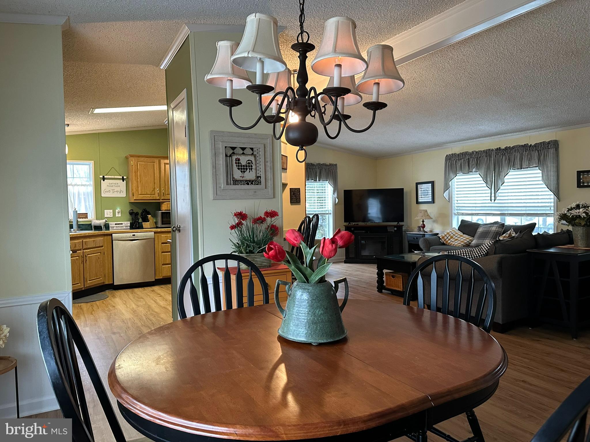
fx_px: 409
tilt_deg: -2.5
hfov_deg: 71.6
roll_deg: +1.0
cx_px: 295
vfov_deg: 56.8
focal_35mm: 24
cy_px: 221
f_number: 1.78
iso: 400
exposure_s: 1/60
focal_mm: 6.86
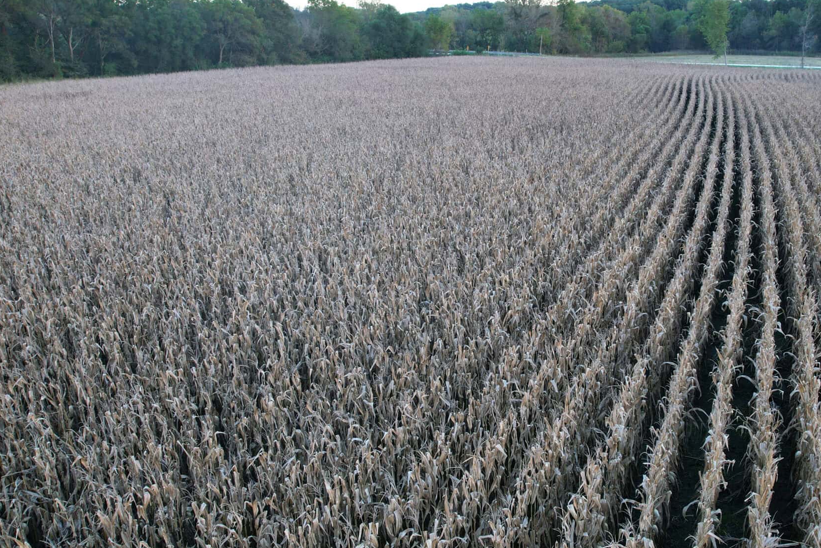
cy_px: 324
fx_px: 776
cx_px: 513
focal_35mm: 34
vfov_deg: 38.8
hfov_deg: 55.1
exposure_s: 1/60
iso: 130
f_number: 2.8
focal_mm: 8.4
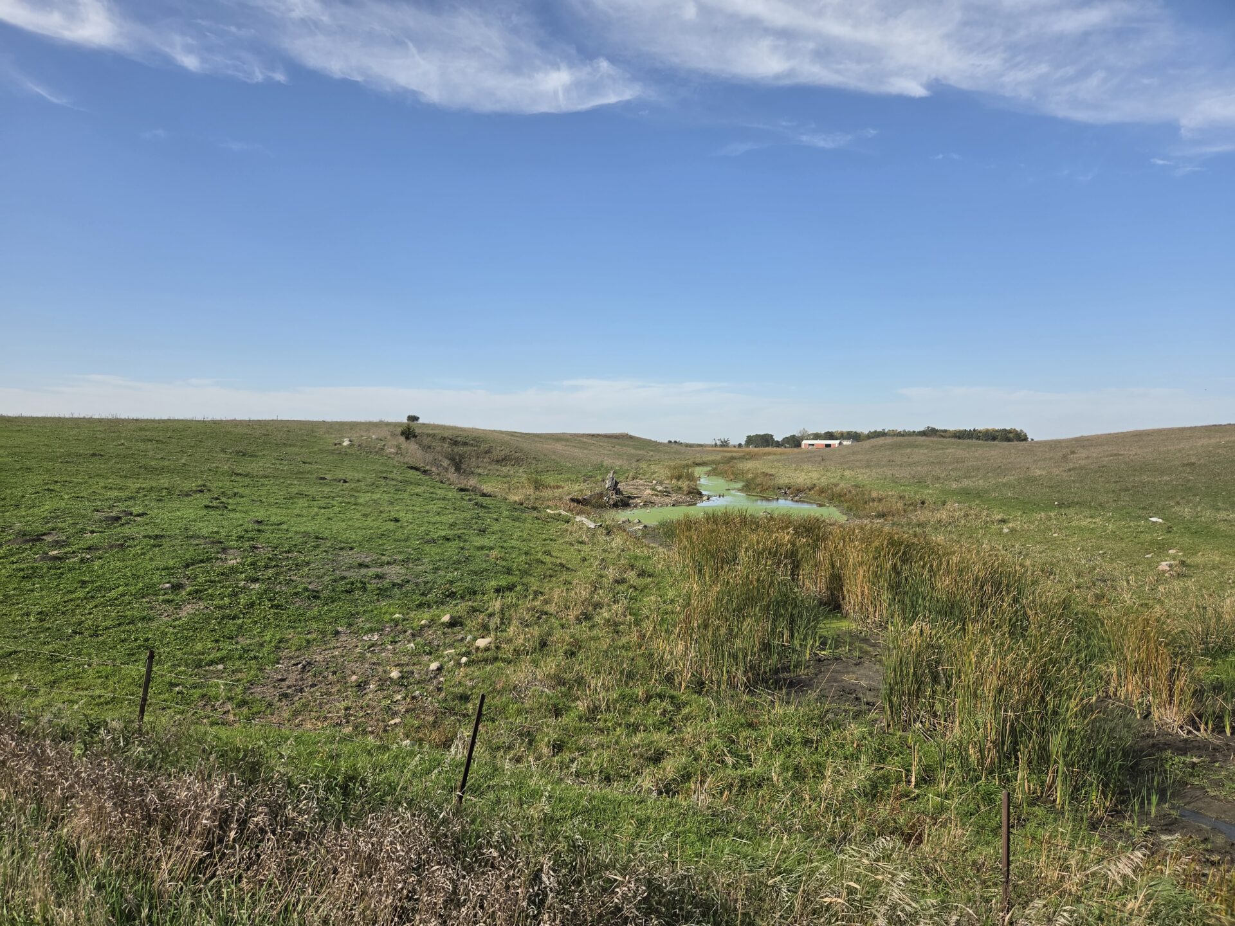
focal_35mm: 23
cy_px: 463
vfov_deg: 58.9
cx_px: 618
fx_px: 821
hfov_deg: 73.9
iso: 80
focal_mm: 5.4
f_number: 1.8
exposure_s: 1/4364
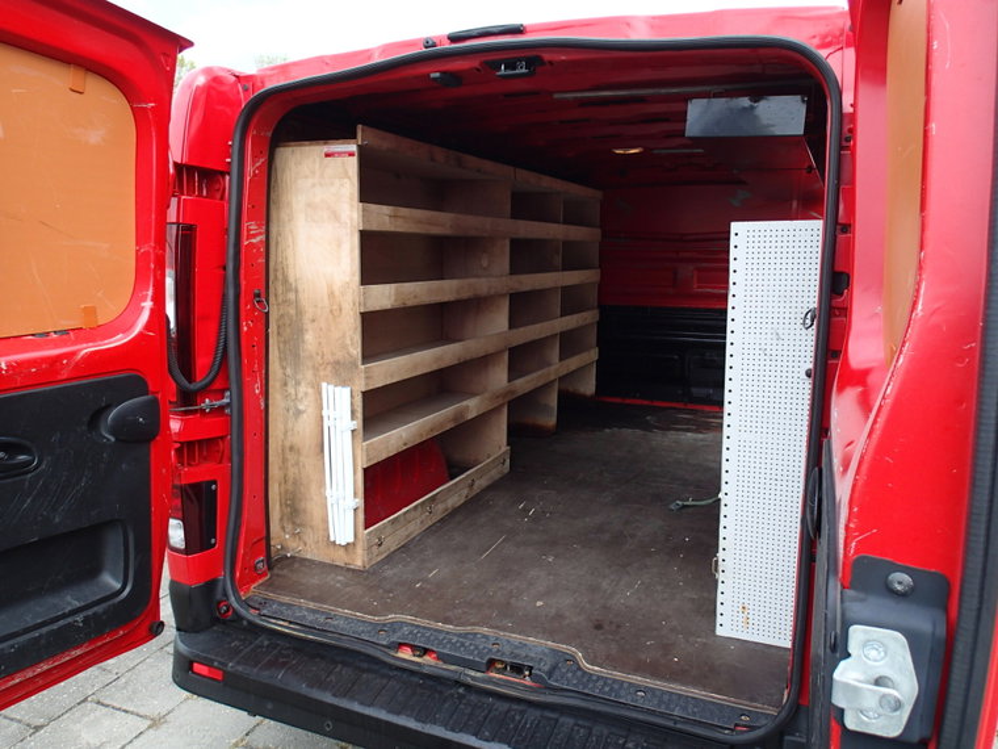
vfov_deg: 54.9
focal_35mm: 25
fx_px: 721
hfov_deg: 69.4
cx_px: 499
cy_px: 374
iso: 100
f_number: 2.8
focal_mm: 4.5
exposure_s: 1/250
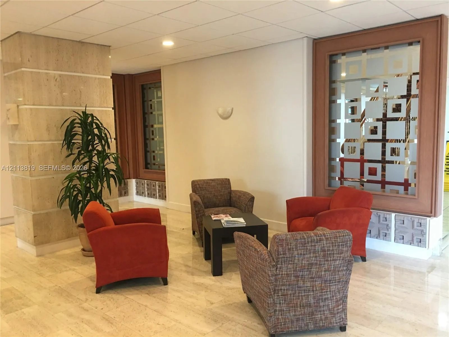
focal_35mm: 29
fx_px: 376
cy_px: 168
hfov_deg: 61.7
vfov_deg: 48.2
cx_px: 224
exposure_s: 1/15
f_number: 2.2
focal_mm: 4.15
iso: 80
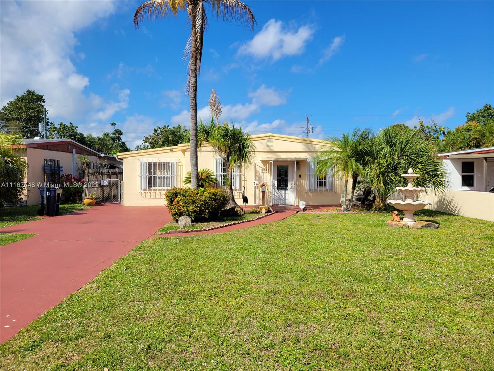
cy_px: 186
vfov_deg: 53.1
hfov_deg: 67.3
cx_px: 247
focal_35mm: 26
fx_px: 371
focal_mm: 5.4
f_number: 1.8
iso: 40
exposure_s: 1/2905
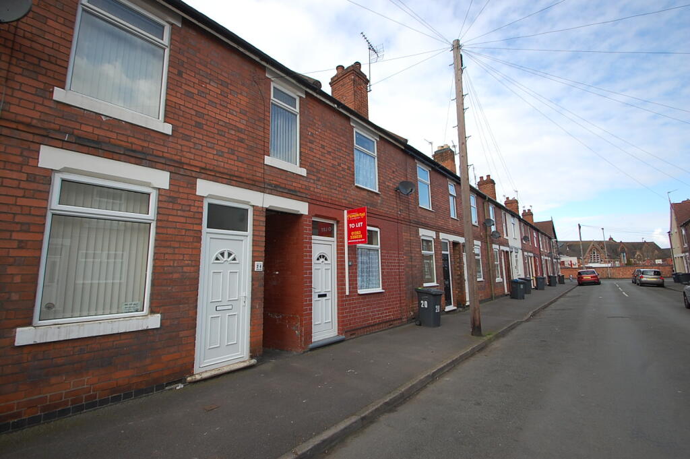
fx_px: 287
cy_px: 230
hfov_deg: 100.4
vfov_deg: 77.2
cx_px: 345
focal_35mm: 15
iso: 360
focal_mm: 10
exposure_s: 1/500
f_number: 5.6
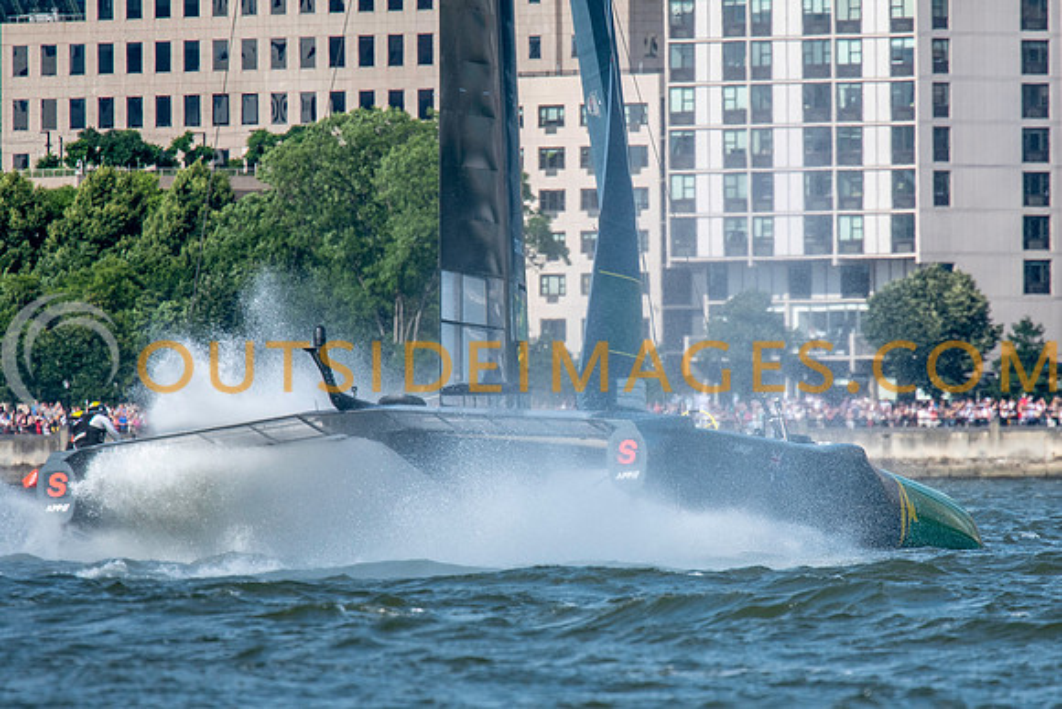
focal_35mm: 718
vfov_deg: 1.9
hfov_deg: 2.9
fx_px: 21172
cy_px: 400
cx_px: 599
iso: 500
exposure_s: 1/1600
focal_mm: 420
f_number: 5.6
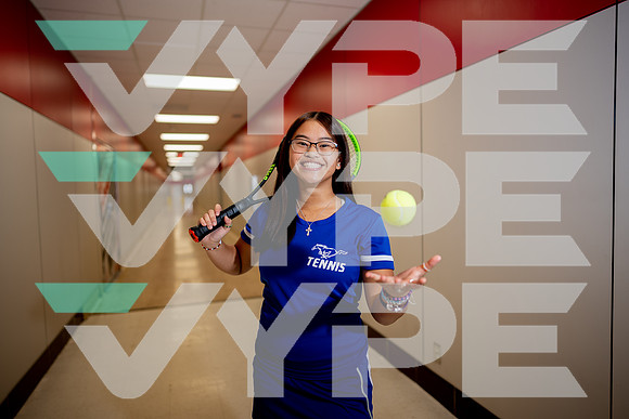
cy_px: 210
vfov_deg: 53.2
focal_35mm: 24
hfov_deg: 73.7
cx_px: 314
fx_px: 419
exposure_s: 1/125
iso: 40
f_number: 1.4
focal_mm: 24
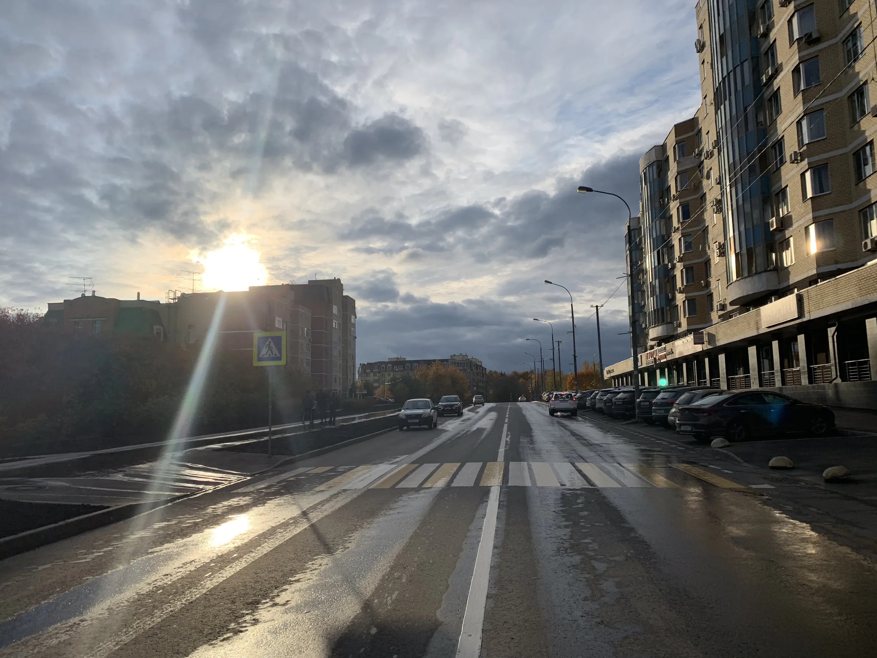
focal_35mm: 26
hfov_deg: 67.3
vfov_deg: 53.1
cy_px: 329
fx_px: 659
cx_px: 438
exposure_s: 1/3289
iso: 25
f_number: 1.8
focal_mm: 4.25
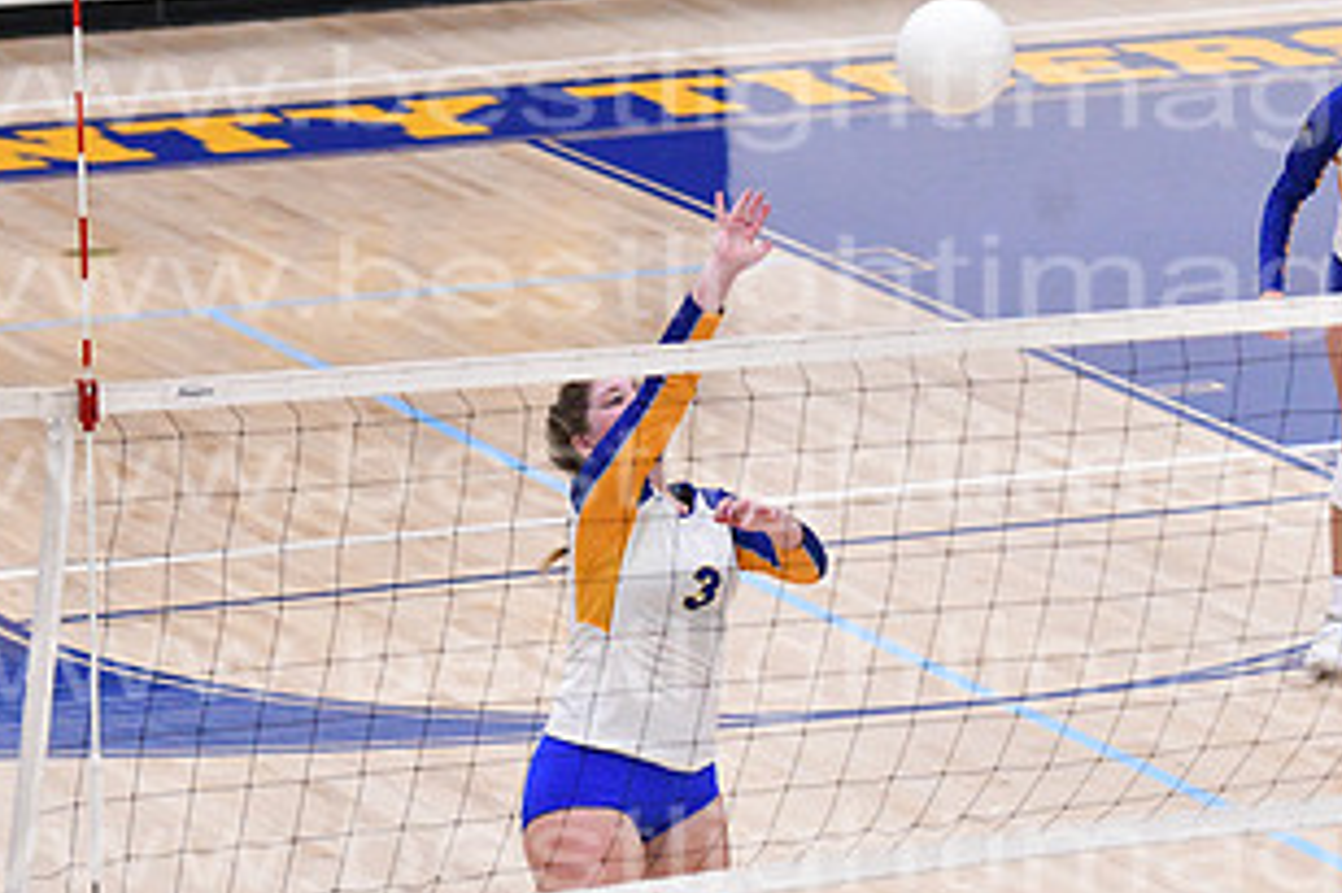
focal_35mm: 297
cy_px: 764
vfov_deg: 4.6
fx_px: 11063
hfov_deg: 6.9
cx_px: 919
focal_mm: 105
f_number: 3.2
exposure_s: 1/1000
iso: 6400
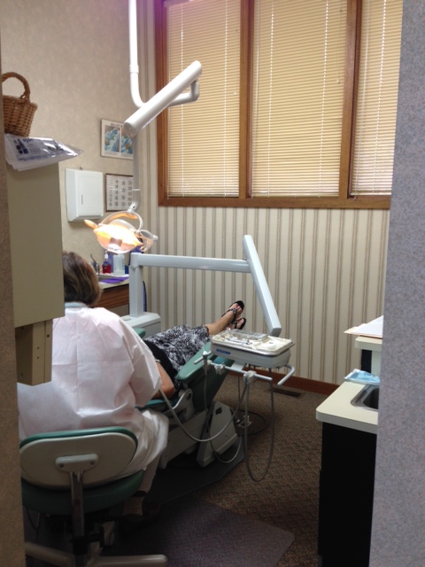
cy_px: 284
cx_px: 212
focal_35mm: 33
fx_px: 540
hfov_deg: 42.9
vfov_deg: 55.4
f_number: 2.4
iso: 50
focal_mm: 4.12
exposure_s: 1/20
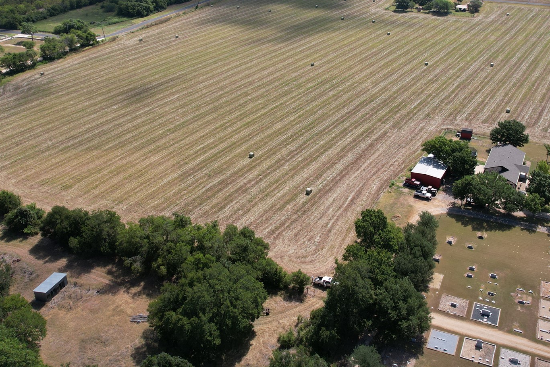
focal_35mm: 35
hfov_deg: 54.4
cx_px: 295
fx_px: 535
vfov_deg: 37.4
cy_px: 119
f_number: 2.8
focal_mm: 8.38
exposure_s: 1/2000
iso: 110
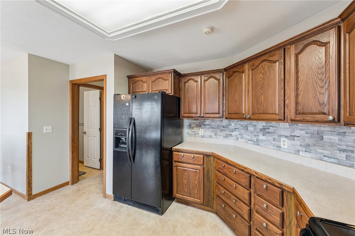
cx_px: 178
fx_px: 138
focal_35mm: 14
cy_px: 118
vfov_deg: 81.2
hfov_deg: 104.3
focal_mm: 14
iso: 200
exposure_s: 1/25
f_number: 5
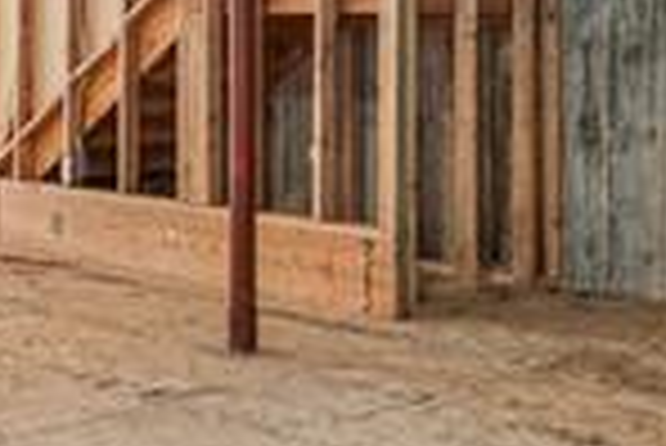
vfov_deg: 19.0
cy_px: 72
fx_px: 1318
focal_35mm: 71
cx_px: 189
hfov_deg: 28.1
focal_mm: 11
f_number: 8
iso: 800
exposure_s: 1/4
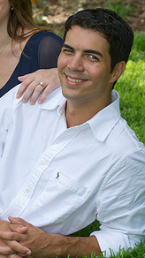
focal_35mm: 210
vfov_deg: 10.3
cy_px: 89
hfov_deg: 5.8
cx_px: 31
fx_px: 1437
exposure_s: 1/100
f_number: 7.1
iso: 320
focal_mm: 130
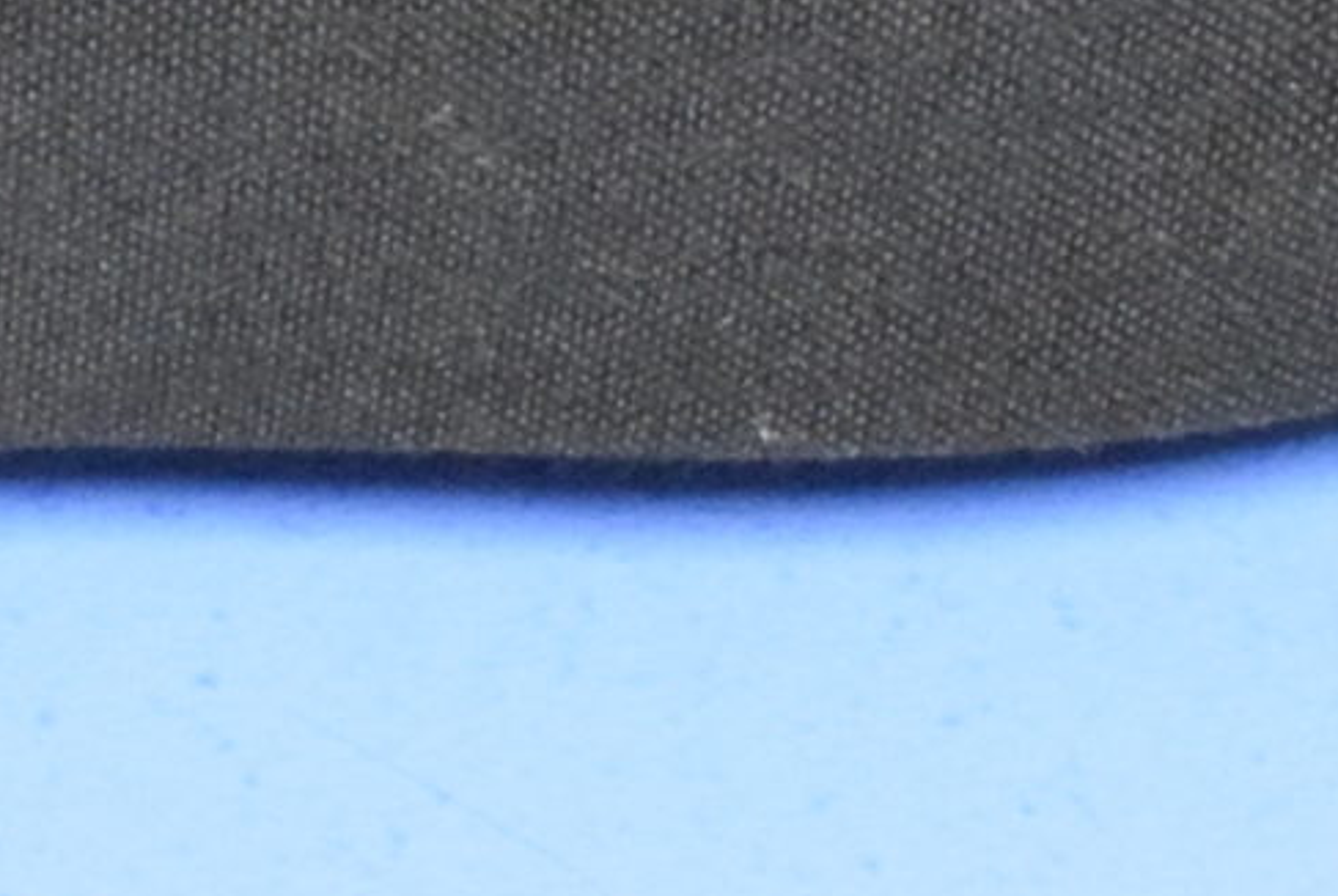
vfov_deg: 5.8
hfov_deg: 8.9
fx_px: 8507
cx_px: -113
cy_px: -1285
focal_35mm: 229
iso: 12800
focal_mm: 29
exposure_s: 1/30
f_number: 29
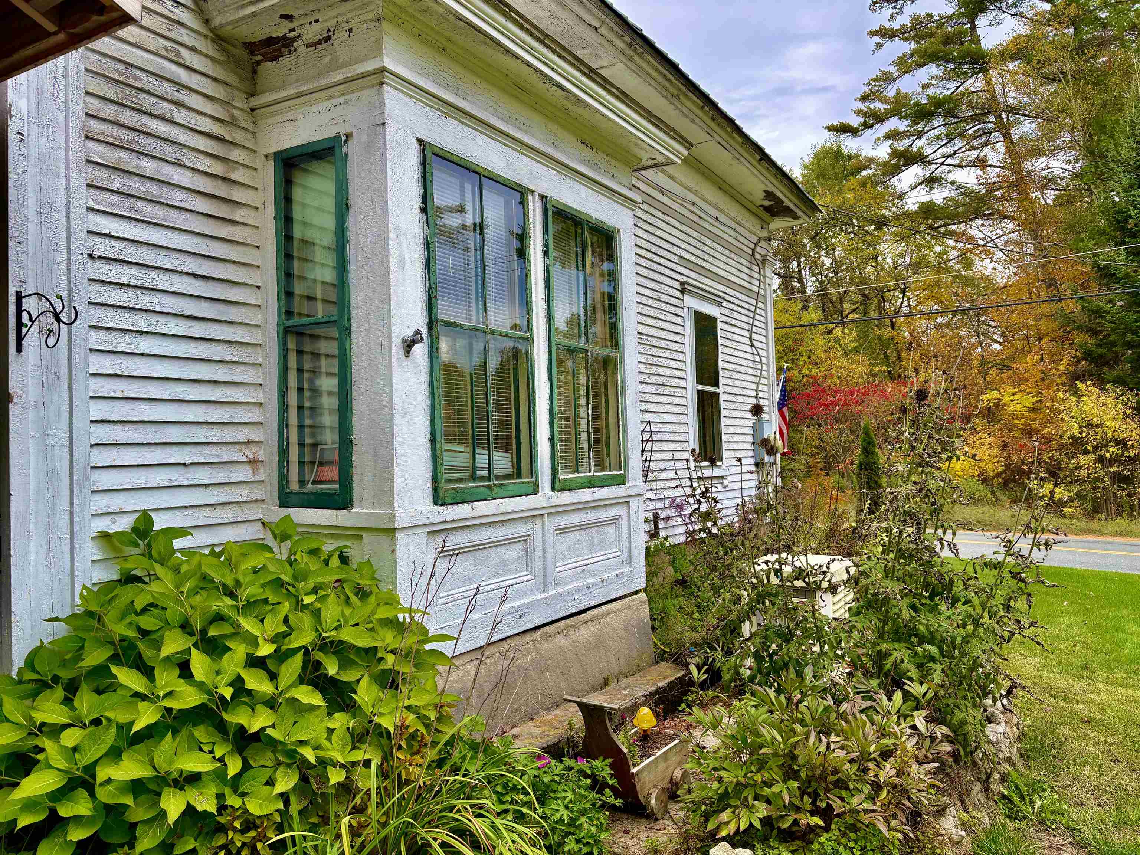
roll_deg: +2.1
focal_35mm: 26
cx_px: 570
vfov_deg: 53.1
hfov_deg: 67.3
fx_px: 856
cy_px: 428
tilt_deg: +2.8
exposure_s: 1/687
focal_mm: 5.96
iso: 50
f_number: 1.6
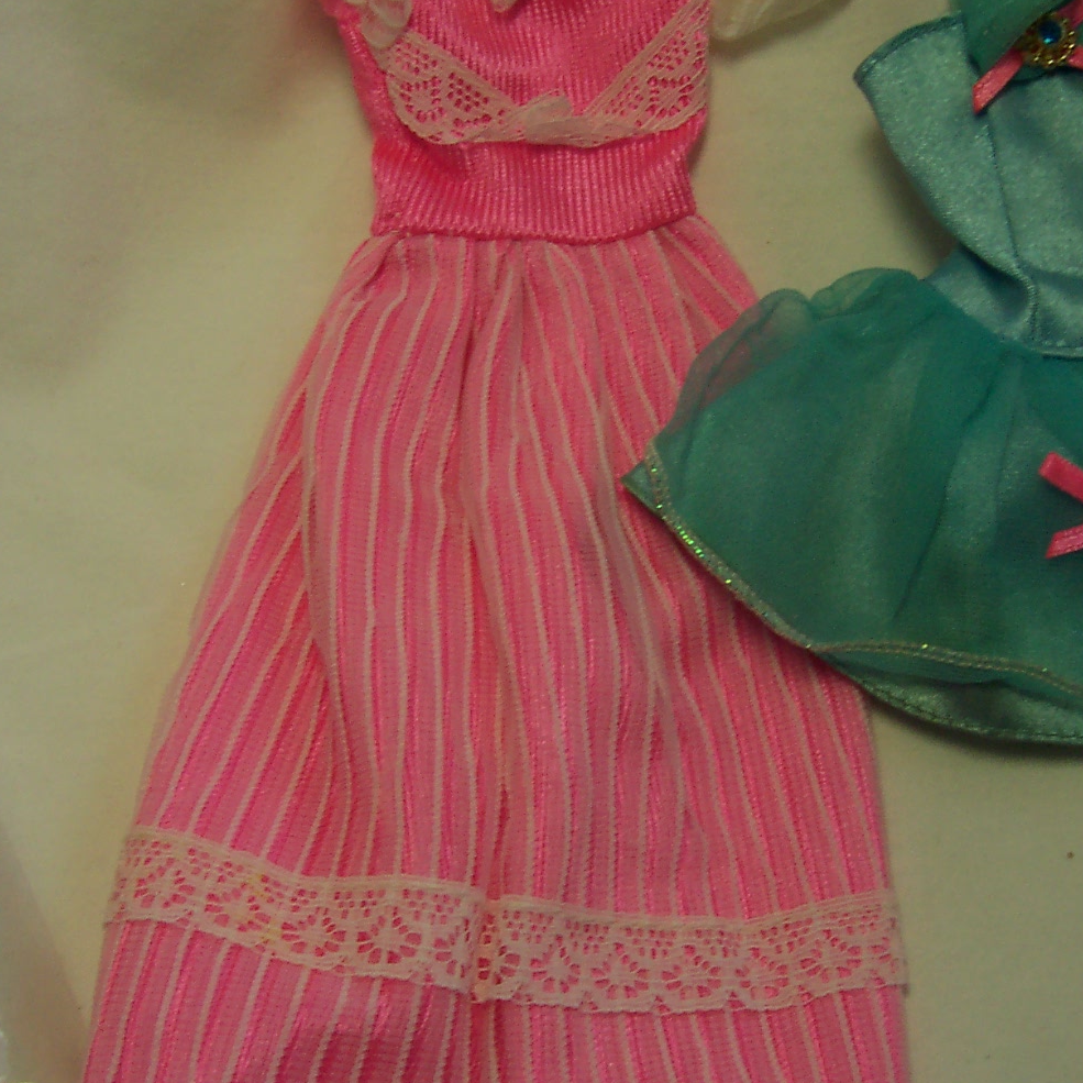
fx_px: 1947
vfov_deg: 31.1
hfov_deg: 30.9
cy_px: 575
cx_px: 684
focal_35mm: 55
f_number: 2.8
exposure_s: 1/125
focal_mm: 5.6
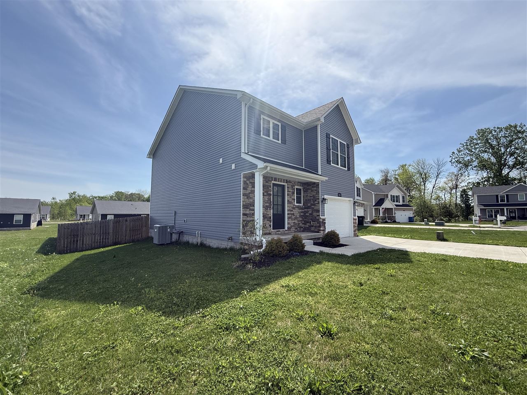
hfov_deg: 102.1
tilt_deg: +5.7
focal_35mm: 14
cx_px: 264
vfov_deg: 85.7
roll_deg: +0.0
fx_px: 213
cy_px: 198
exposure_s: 1/1745
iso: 80
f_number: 2.2
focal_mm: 2.22
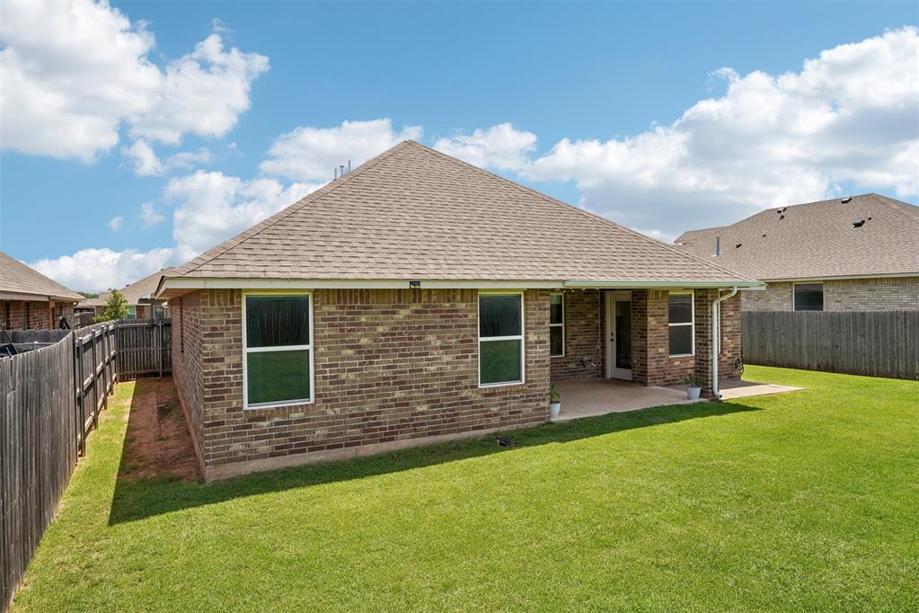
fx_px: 559
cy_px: 306
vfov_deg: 57.4
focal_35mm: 22
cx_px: 460
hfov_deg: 78.8
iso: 100
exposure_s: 1/200
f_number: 8
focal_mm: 21.9
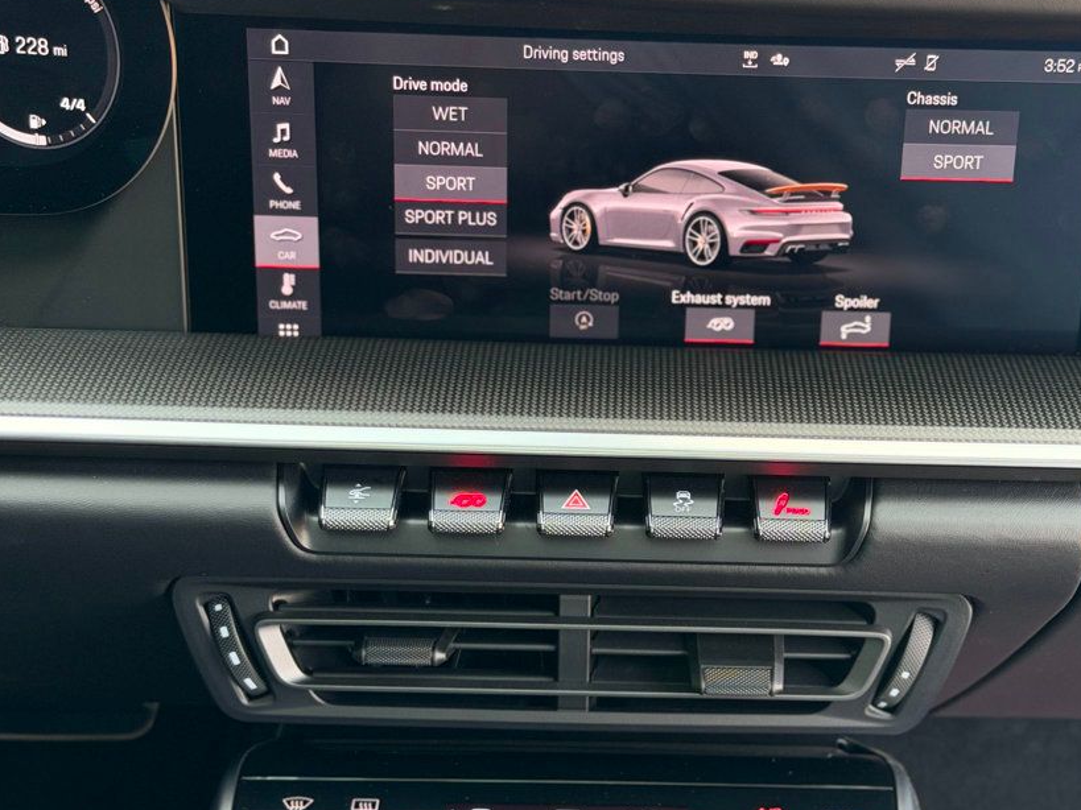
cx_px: 652
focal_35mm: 60
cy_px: 381
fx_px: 1873
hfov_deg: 32.1
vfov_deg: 24.4
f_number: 1.78
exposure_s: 1/191
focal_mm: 6.76
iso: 200
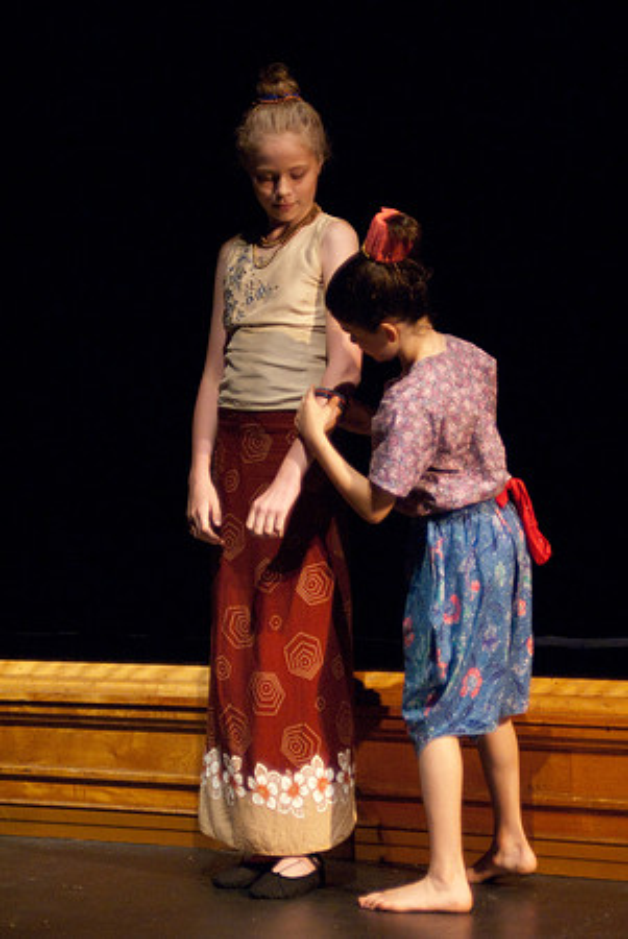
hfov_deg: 15.7
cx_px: 314
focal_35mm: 87
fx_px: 2271
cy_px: 470
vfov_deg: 23.4
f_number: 2.8
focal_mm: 58
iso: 1600
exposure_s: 1/100
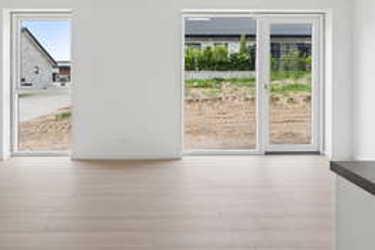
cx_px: 185
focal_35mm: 30
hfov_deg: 62.0
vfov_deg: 43.2
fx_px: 312
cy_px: 93
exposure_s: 1/200
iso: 640
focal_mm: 19
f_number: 9
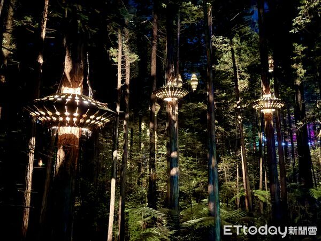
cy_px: 120
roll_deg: -0.2
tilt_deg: +8.0
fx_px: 223
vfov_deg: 56.8
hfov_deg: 71.6
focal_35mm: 24
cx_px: 160
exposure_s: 1
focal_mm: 6.76
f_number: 1.78
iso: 5000
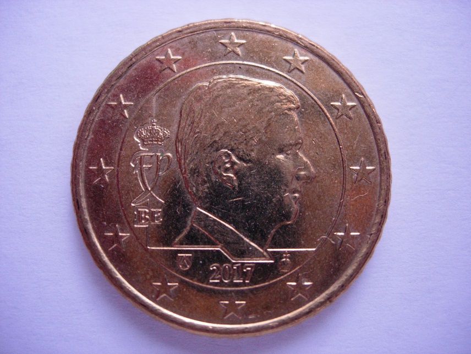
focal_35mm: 38
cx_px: 236
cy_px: 177
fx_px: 517
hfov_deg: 49.0
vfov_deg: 37.7
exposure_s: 1/29.3
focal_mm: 7.8
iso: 200
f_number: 2.8
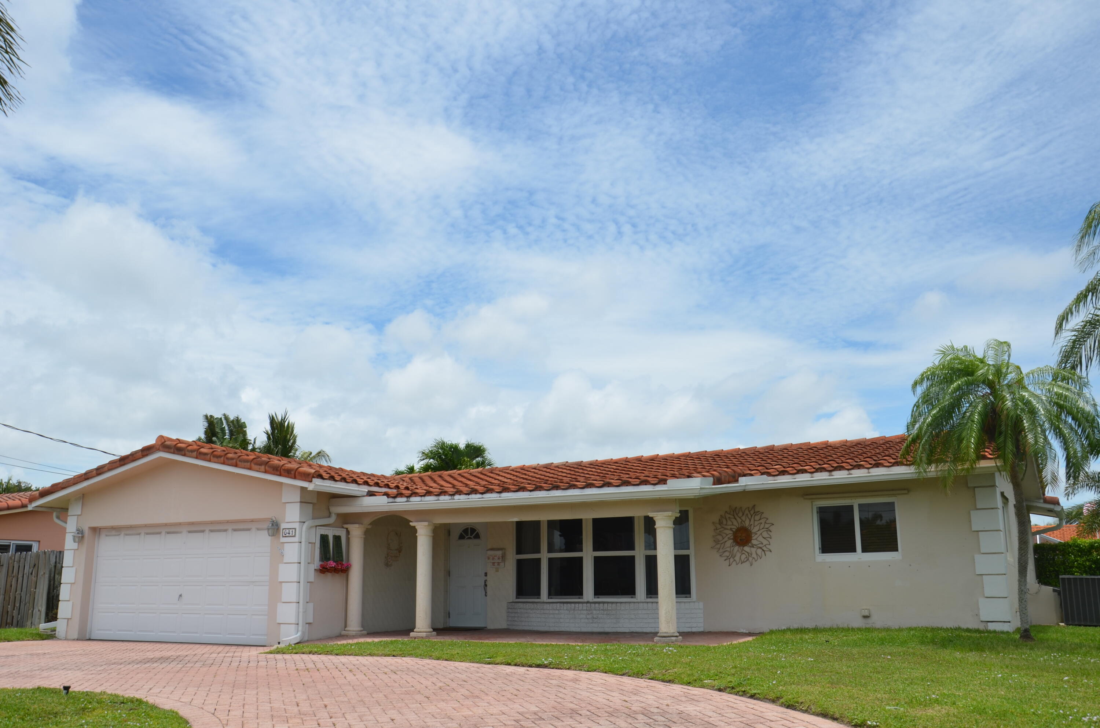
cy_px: 364
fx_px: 961
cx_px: 550
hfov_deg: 59.6
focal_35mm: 32
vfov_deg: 41.5
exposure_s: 1/320
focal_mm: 21
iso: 100
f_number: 9
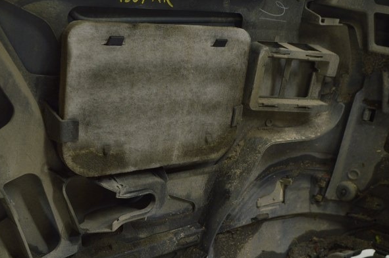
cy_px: 149
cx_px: 215
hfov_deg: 38.2
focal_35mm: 52
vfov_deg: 25.9
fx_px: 561
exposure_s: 1/20
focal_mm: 20
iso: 400
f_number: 5.6
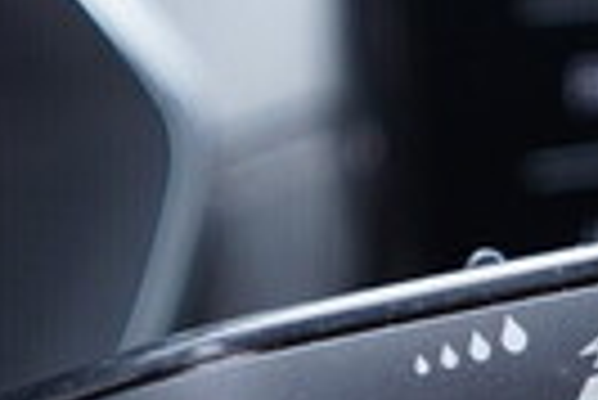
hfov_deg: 13.7
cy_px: 348
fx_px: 2478
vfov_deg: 9.2
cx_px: 396
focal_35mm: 149
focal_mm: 24
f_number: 2.8
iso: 400
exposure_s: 1/40
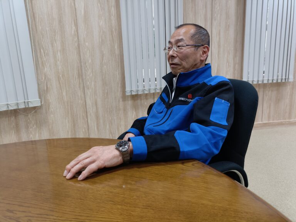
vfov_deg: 54.9
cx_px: 148
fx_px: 214
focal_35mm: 25
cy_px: 111
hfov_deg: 69.4
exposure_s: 1/50
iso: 200
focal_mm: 4.7
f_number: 1.7
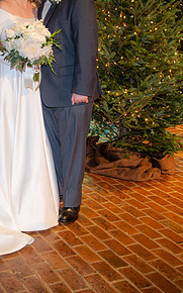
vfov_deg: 34.4
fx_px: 471
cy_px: 112
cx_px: 28
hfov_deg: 21.6
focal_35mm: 59
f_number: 4
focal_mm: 29
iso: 1600
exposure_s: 1/125
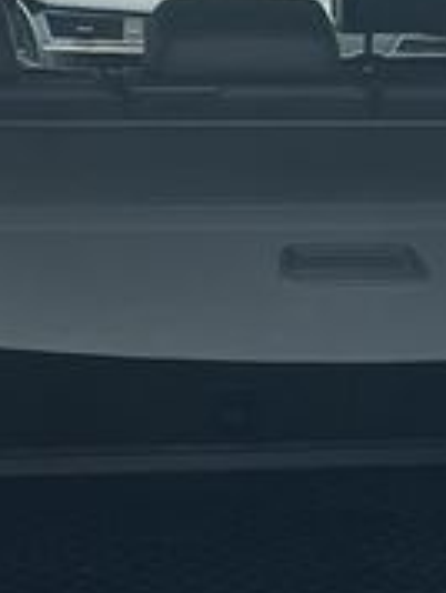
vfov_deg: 15.1
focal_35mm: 130
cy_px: 363
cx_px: 363
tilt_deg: -13.2
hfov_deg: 11.4
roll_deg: -1.3
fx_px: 2228
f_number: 1.8
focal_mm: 3
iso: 25
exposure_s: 1/469
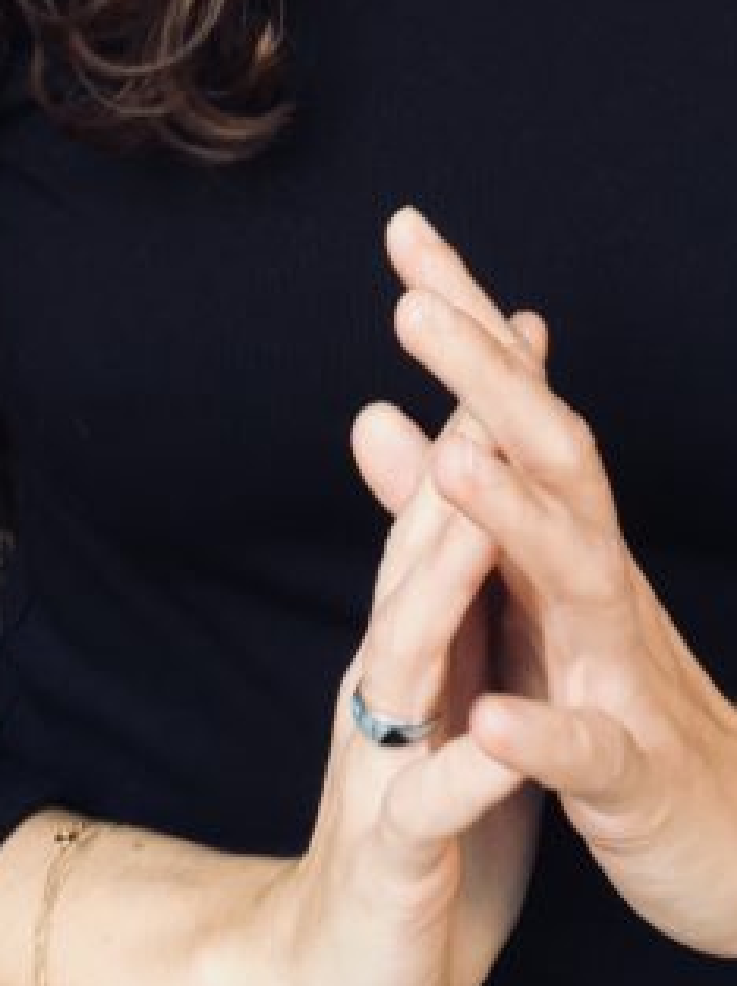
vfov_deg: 19.4
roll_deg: -0.3
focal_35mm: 95
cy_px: -211
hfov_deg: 15.5
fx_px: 2702
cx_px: 321
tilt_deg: -10.1
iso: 32
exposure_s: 1/50
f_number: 2.2
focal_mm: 4.15
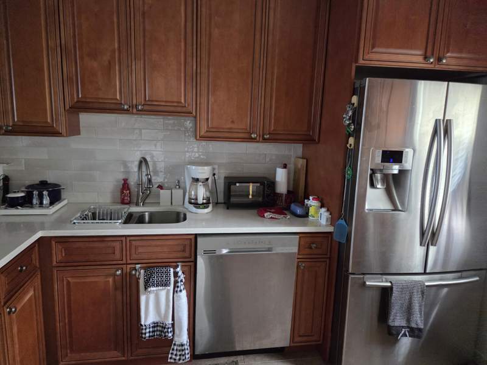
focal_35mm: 23
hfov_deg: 73.9
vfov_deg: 58.9
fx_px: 324
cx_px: 244
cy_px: 182
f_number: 1.8
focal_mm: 5.4
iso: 2000
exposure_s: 1/120
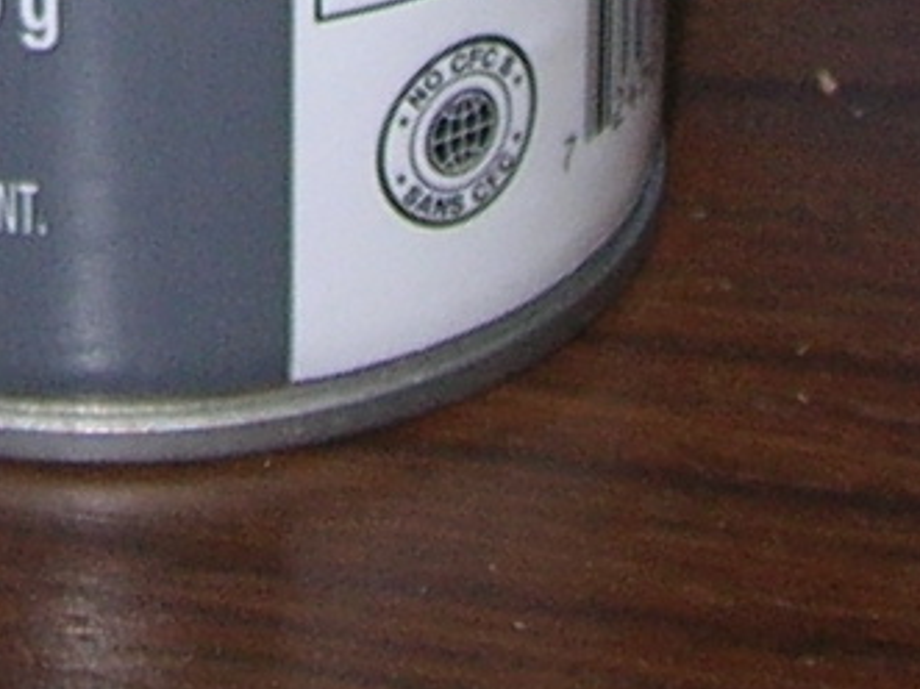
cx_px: -47
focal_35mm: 249
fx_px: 6615
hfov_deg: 7.9
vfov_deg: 5.7
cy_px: -1064
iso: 50
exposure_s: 1/60.1
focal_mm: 6
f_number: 2.7
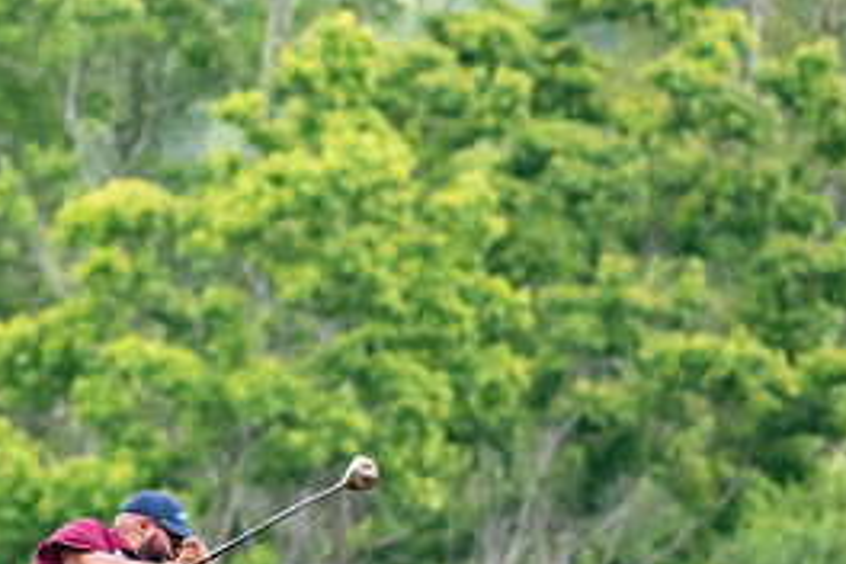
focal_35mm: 1482
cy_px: 559
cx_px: 96
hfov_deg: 1.4
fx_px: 34824
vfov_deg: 0.9
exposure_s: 1/2000
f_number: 5.6
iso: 2800
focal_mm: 450
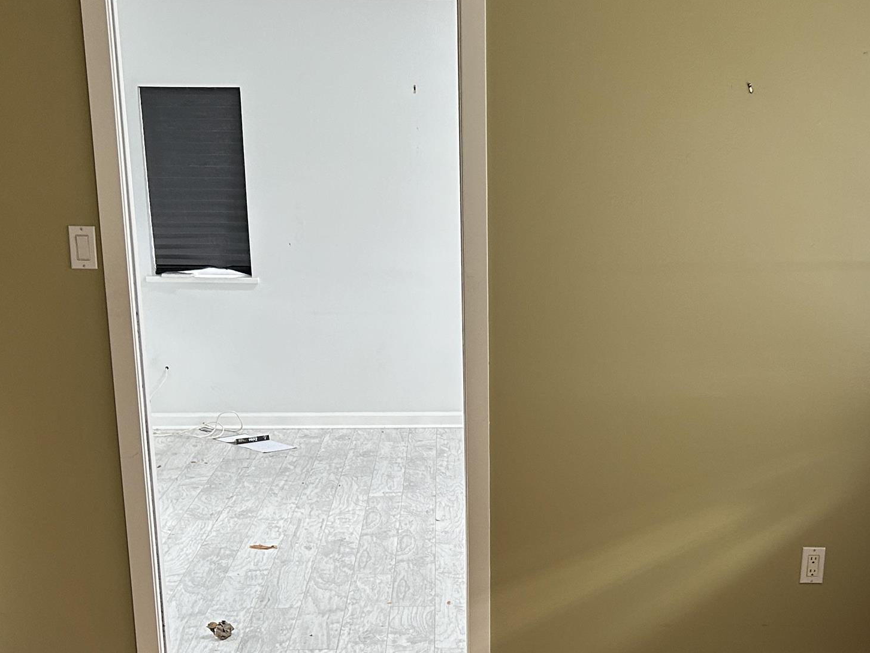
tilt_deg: -17.8
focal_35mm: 55
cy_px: 550
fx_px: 1382
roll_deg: -0.9
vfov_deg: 25.9
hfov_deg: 34.8
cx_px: 536
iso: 125
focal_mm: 5.7
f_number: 1.5
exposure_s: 1/99
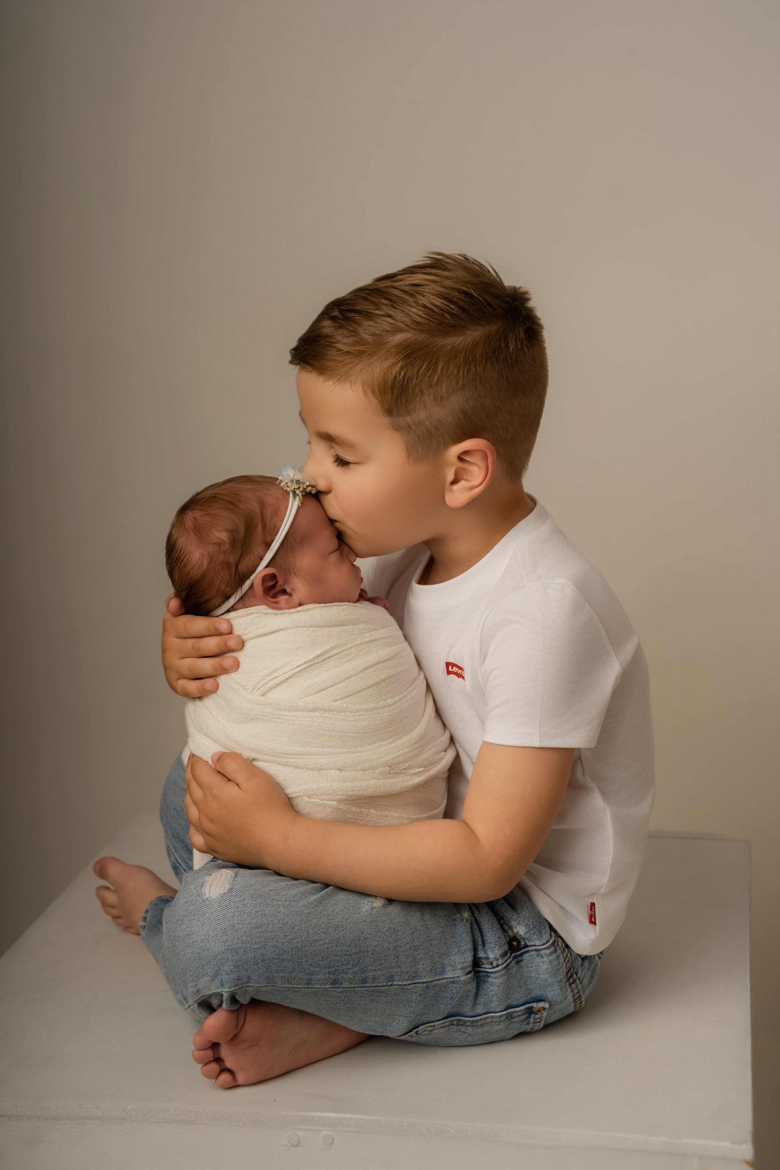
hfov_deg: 21.9
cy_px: 585
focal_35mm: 62
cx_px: 390
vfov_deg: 32.4
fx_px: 2015
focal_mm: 62
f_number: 5
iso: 125
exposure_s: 1/200
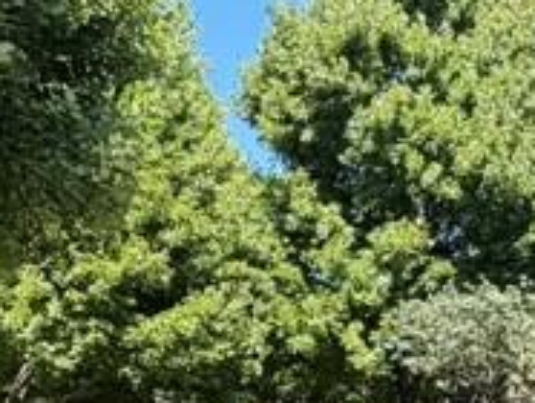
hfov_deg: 24.8
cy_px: 440
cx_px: 89
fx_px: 1192
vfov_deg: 18.5
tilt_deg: +4.1
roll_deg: +0.6
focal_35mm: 77
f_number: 2.2
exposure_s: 1/219
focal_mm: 2.22
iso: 64
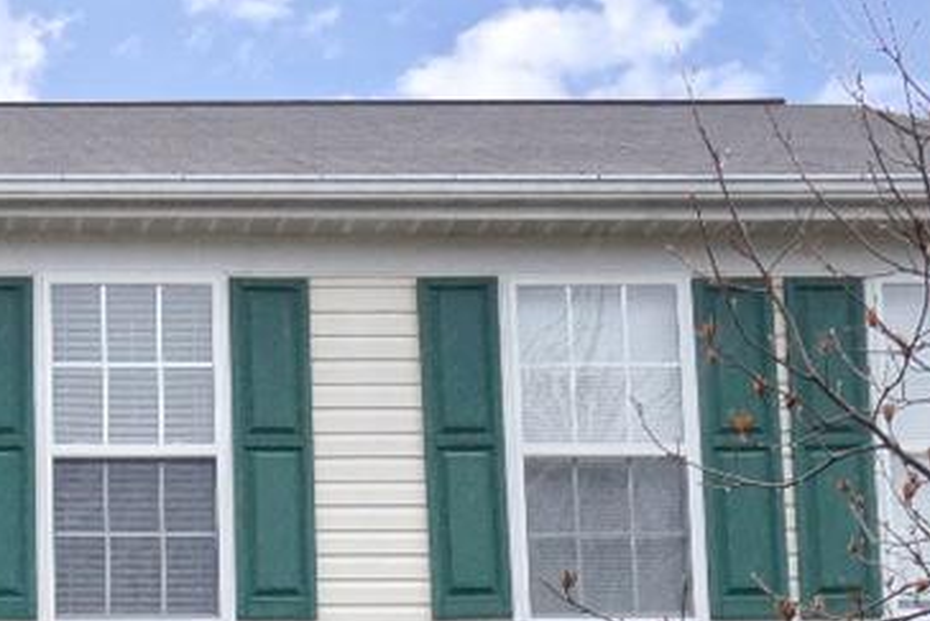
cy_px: 946
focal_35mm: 105
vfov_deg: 12.4
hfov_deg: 18.6
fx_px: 2715
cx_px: -141
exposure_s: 1/250
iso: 800
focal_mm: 17
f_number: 8
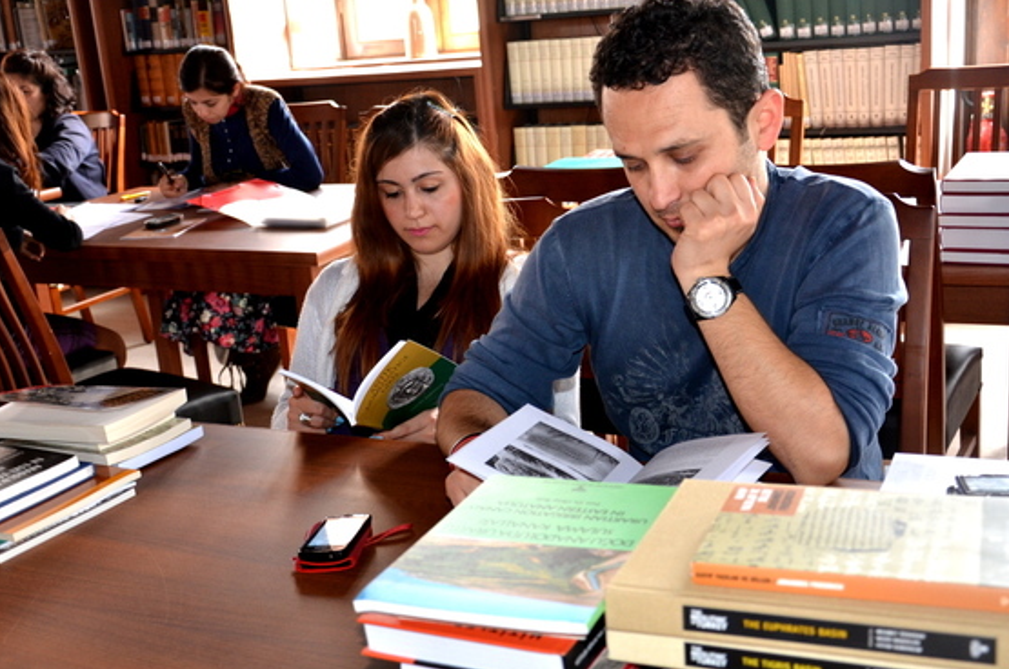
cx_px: 502
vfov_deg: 32.5
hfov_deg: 47.5
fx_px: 1147
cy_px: 321
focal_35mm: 41
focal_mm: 22
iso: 560
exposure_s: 1/60
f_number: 3.8
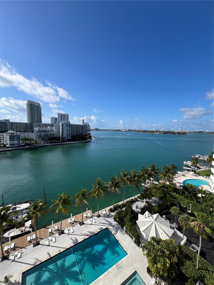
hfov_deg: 89.9
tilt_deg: -5.4
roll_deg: -1.0
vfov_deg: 106.2
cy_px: 142
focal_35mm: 13
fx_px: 107
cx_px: 107
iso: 32
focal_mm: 1.57
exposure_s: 1/1698
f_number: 1.8
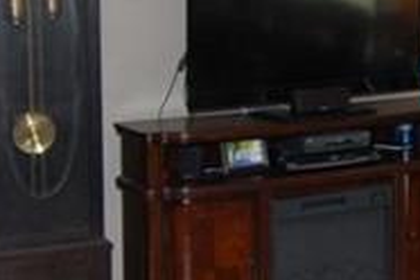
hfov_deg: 19.8
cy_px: 43
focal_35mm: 99
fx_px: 1155
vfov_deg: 13.7
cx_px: 449
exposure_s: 1/60
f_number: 4
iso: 400
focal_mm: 12
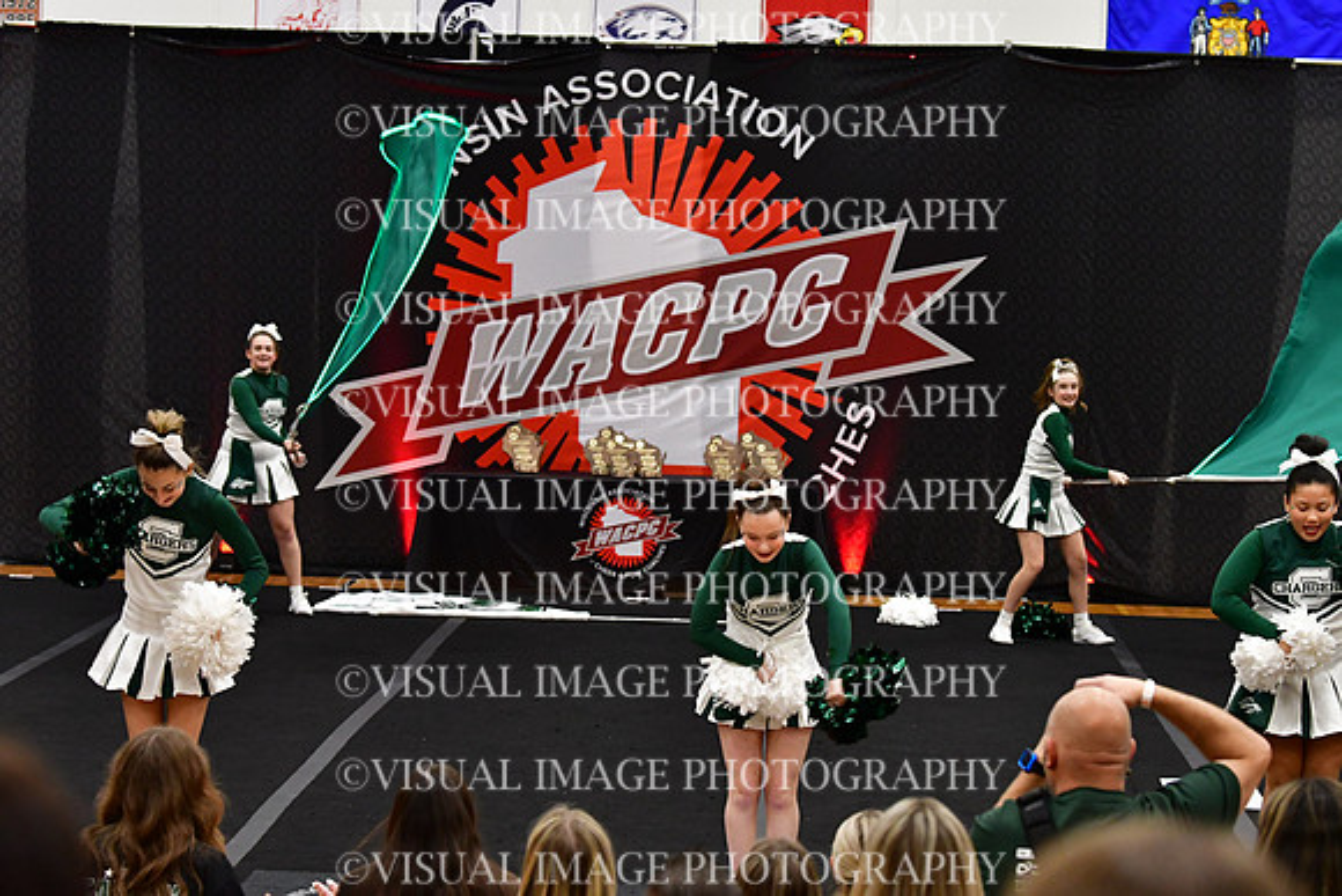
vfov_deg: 13.0
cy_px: 448
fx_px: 3915
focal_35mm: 105
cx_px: 671
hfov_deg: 19.5
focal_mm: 70
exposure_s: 1/500
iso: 4000
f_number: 4
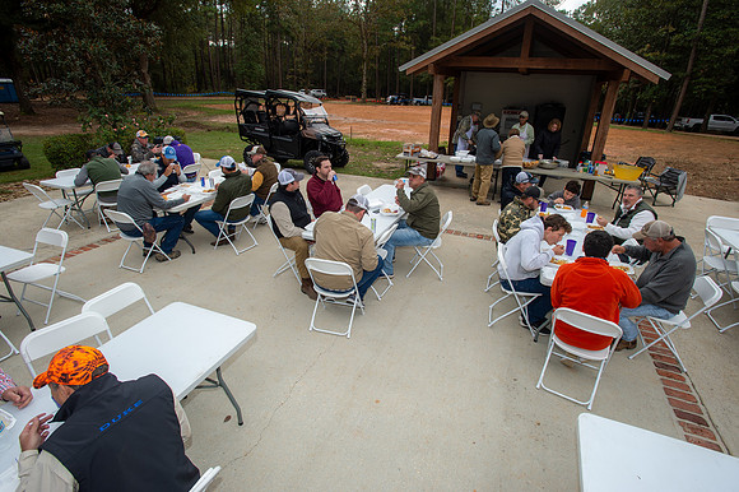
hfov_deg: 86.9
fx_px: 390
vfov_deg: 64.5
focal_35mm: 19
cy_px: 246
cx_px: 370
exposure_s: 1/250
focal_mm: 19
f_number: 6.3
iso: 200
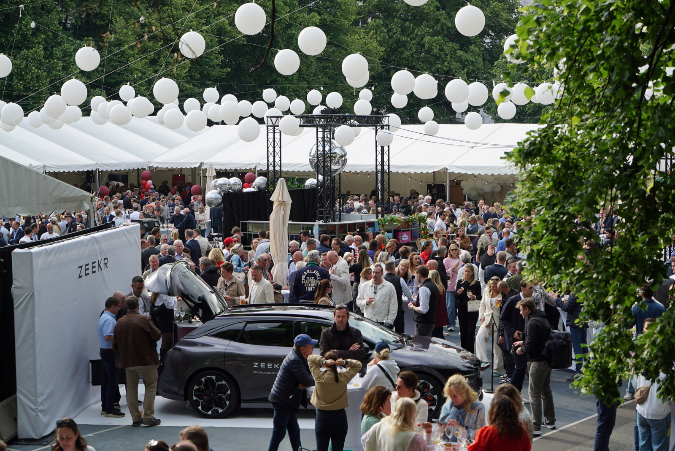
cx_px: 338
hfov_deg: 28.8
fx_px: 1313
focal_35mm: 70
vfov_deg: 19.5
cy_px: 226
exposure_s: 1/160
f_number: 6.3
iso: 100
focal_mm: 70
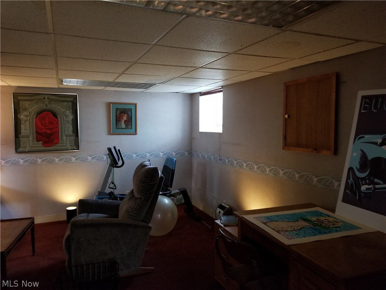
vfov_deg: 53.1
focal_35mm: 26
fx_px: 290
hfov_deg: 67.3
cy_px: 145
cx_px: 193
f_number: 1.7
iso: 250
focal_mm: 4.3
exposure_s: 1/13
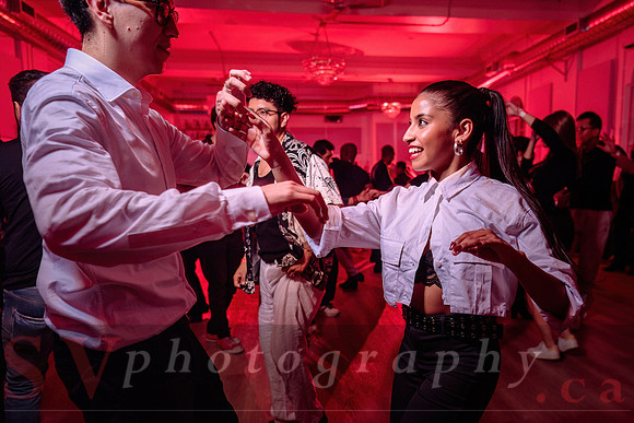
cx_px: 362
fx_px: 483
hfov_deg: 66.2
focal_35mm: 27
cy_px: 242
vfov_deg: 47.1
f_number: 3.2
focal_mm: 24
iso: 800
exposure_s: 1/60
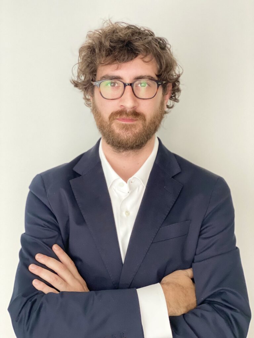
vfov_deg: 36.8
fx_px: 509
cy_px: 169
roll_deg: -1.0
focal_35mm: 52
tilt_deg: -4.0
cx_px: 127
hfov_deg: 28.0
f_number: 2
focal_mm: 6
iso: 400
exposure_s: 1/40
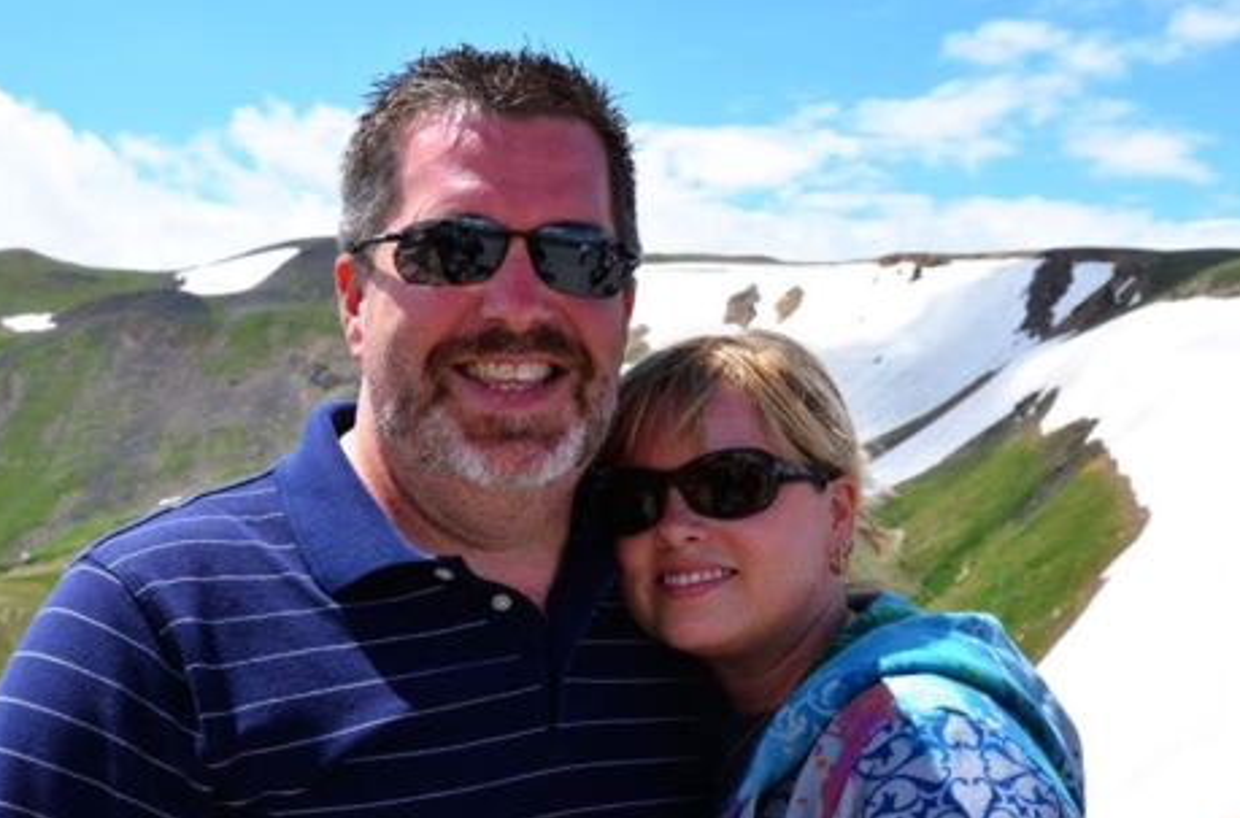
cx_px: 635
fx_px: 1580
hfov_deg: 42.9
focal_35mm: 46
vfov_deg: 29.0
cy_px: 333
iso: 100
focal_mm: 22
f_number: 9
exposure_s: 1/320
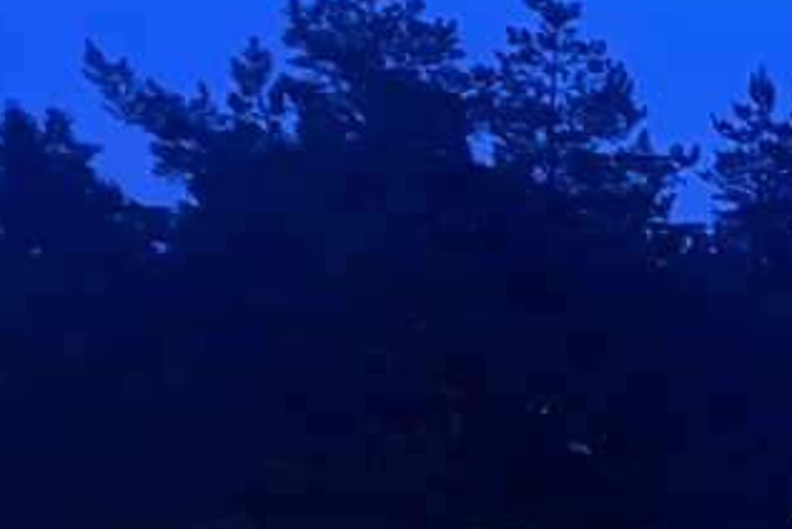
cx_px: 1950
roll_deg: -0.3
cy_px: 1236
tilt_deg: -9.9
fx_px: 3015
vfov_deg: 9.1
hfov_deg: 11.9
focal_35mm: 137
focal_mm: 5.7
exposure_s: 1/50
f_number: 1.5
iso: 500
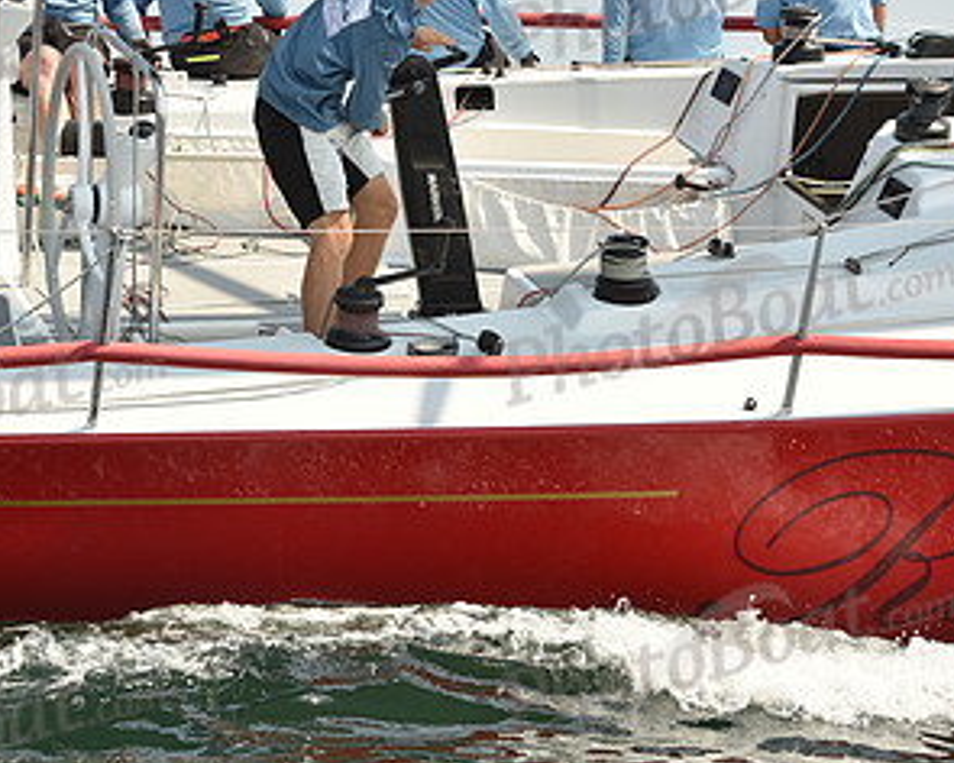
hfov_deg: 14.9
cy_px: 199
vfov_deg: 11.9
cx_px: 336
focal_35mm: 129
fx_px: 3642
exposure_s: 1/800
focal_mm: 70
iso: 250
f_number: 8
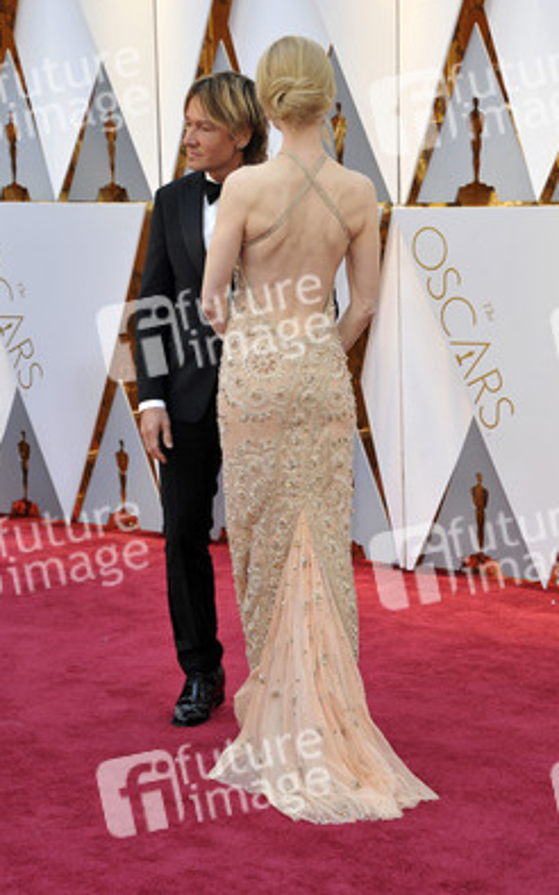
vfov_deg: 23.6
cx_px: 281
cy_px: 443
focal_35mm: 88
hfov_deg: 14.8
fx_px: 2147
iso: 1000
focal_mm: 85
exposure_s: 1/250
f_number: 6.3
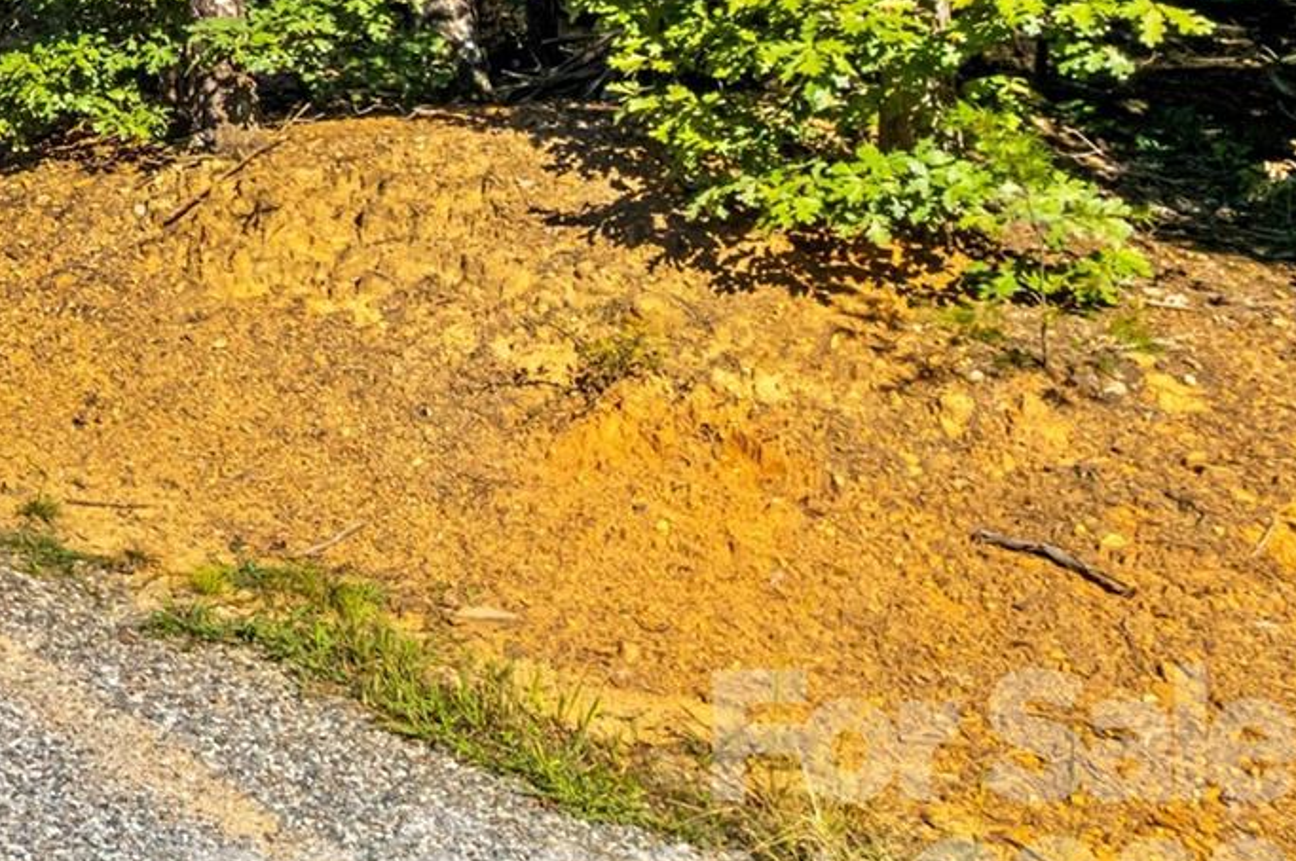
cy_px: -251
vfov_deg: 19.1
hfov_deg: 24.2
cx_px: -626
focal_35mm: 66
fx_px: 2374
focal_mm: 8.38
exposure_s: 1/1000
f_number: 2.8
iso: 100
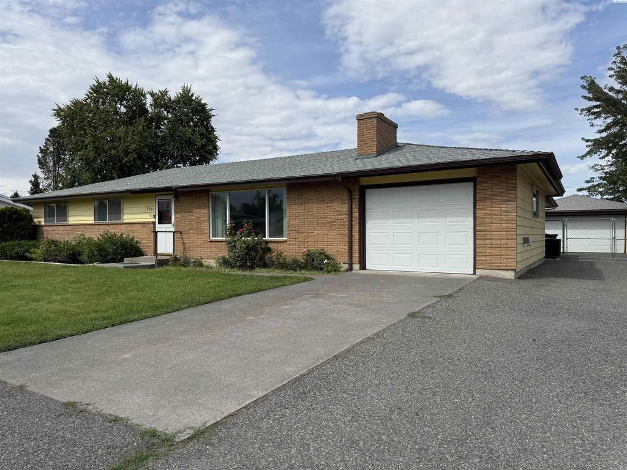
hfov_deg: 71.6
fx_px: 435
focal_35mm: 24
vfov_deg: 56.8
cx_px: 314
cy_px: 235
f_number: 1.78
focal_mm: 6.76
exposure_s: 1/6173
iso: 80
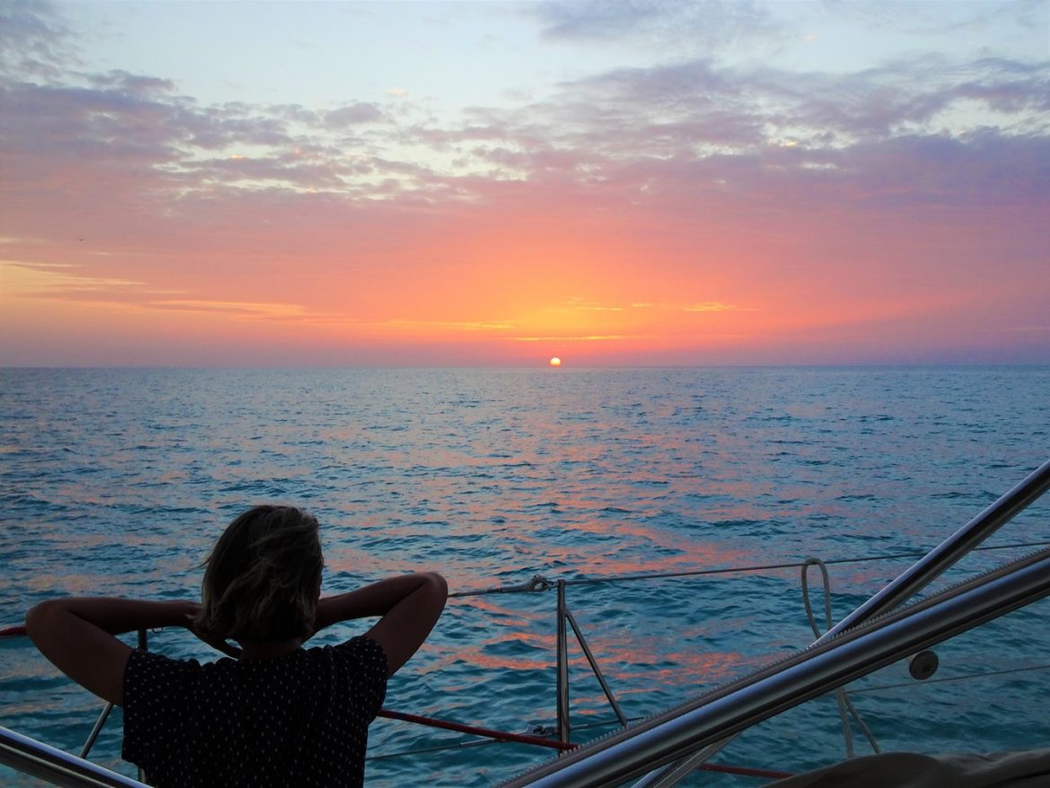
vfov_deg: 44.2
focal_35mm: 32
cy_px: 394
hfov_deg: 56.8
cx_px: 525
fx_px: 971
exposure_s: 1/80
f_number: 4
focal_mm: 5.43
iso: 80
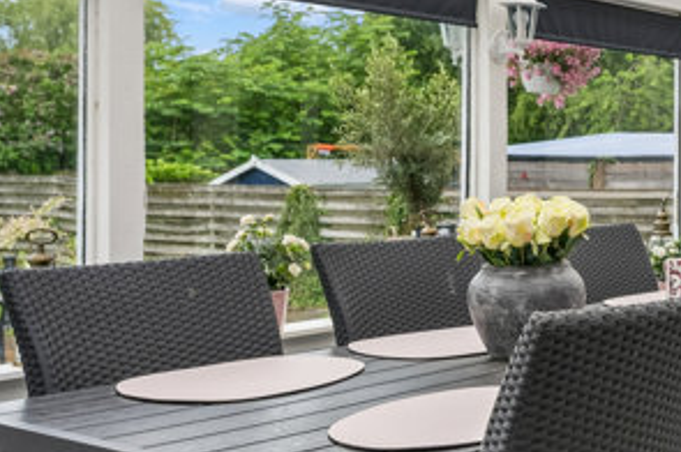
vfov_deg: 23.7
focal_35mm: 57
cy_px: 165
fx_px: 1077
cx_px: 771
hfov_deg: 30.8
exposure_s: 1/40
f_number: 6.3
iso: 500
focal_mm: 21
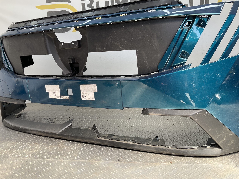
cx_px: 120
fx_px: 200
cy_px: 90
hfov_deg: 61.7
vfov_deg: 48.2
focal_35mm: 29
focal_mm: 3
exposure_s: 1/116
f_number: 1.8
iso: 16
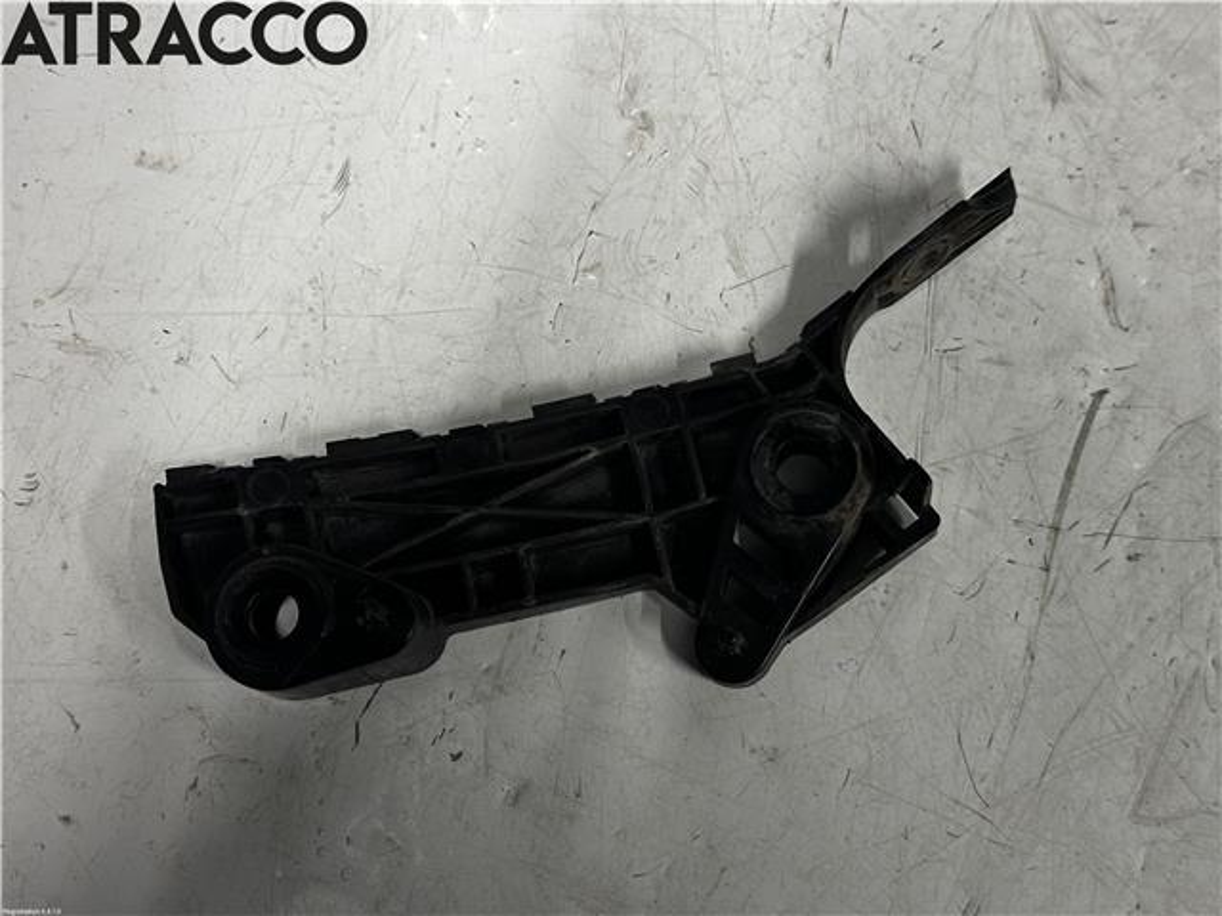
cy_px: 458
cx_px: 611
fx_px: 1694
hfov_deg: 39.7
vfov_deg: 30.3
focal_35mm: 48
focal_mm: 6.86
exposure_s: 1/50
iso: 100
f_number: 1.78
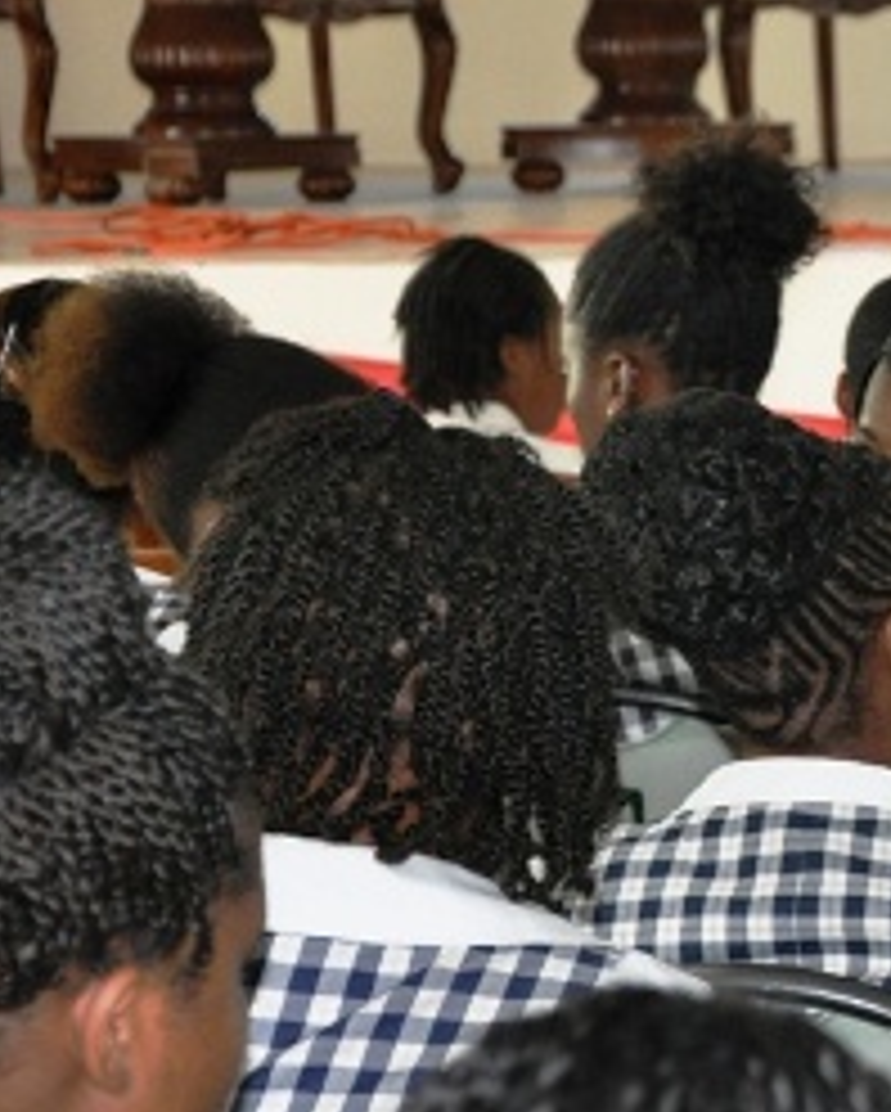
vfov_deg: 9.1
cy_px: 448
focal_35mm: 211
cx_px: 1359
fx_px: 6947
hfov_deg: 7.2
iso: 800
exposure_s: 1/60
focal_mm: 58
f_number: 5
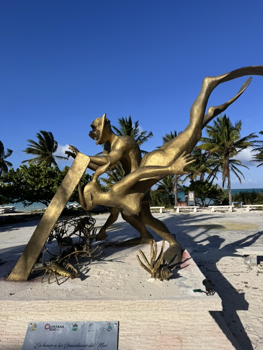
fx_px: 243
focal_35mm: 24
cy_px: 175
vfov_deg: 71.6
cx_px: 132
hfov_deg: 56.8
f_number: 1.78
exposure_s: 1/7092
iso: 80
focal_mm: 6.76
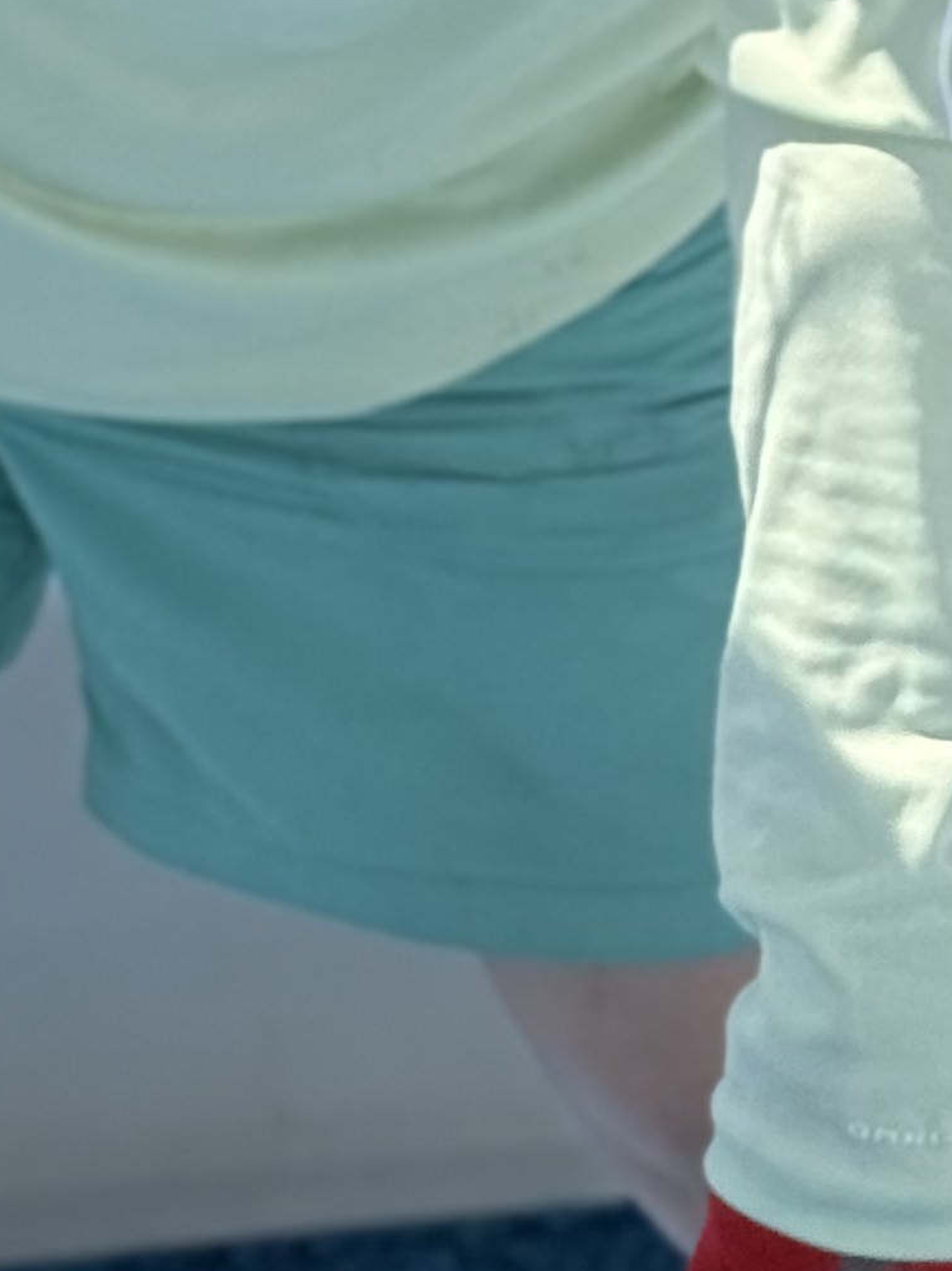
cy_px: -433
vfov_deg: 10.0
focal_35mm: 194
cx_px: 303
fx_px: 7117
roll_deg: +0.2
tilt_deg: -13.4
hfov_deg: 7.6
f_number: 1.78
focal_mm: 6.76
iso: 100
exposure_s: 1/7874
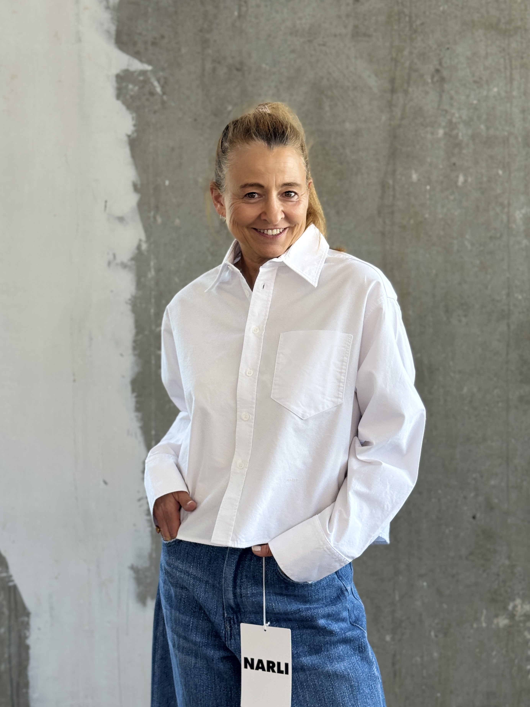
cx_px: 265
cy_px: 354
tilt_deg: -3.5
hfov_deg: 30.3
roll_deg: +0.7
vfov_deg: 39.7
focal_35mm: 48
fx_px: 980
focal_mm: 6.76
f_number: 1.78
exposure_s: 1/100
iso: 64
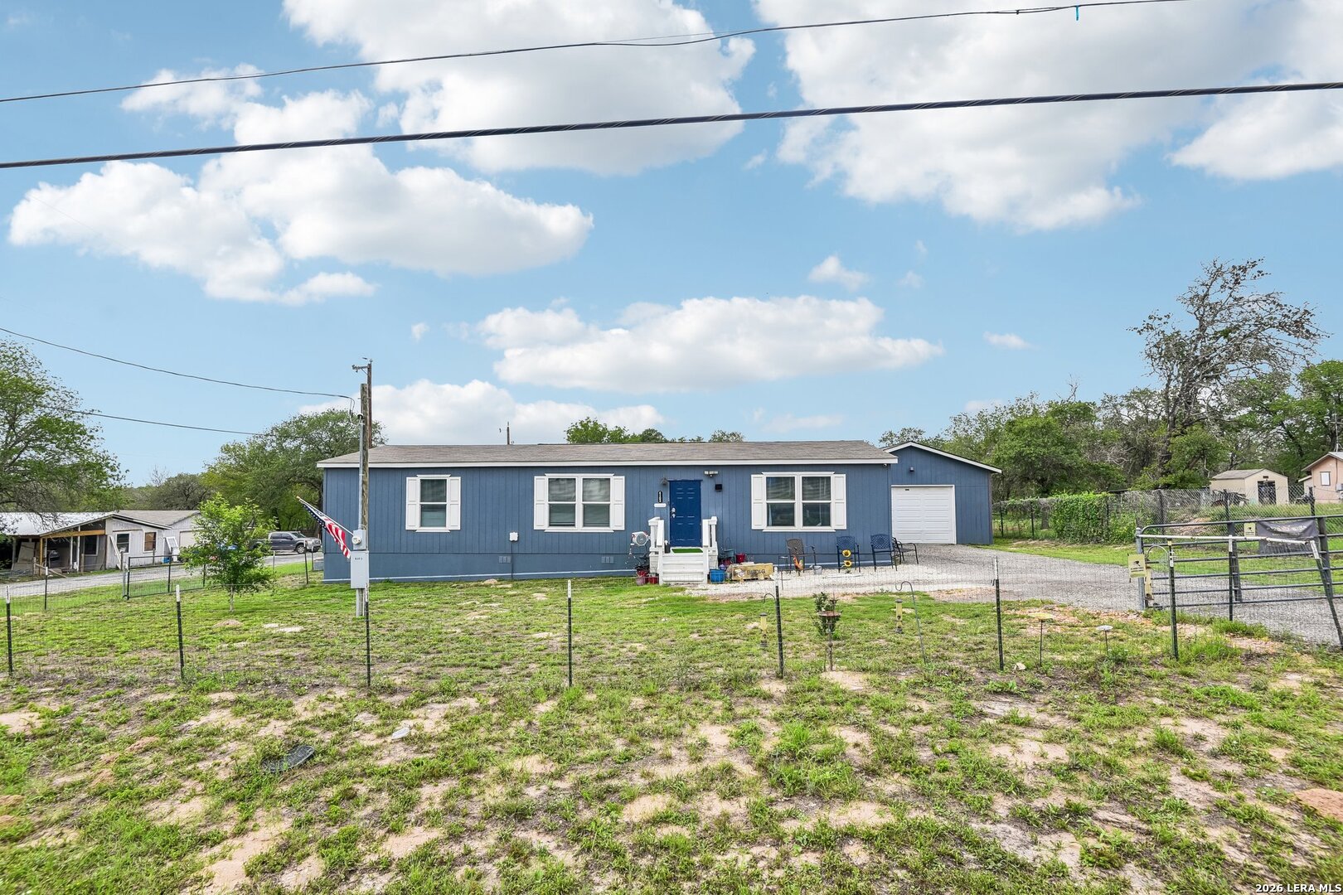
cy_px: 448
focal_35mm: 16
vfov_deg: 73.7
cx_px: 672
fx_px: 597
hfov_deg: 96.7
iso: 400
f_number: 8
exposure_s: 1/640
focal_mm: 16
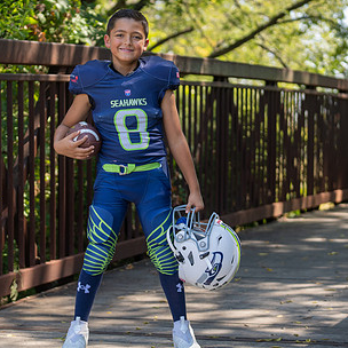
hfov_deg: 14.2
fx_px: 1399
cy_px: 171
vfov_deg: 14.2
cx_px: 141
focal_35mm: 123
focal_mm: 70
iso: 100
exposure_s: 1/320
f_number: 2.8
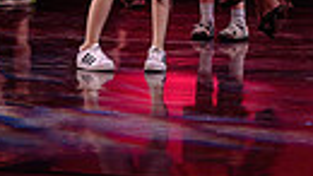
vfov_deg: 2.8
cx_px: 222
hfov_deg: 5.0
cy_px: -271
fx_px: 3617
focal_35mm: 436
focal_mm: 72
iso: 1600
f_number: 2.8
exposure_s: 1/320
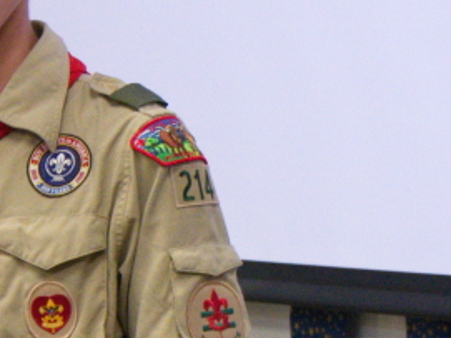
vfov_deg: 4.3
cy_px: 276
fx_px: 4532
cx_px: 290
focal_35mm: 348
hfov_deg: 5.7
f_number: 4.9
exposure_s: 1/100
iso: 3200
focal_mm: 46
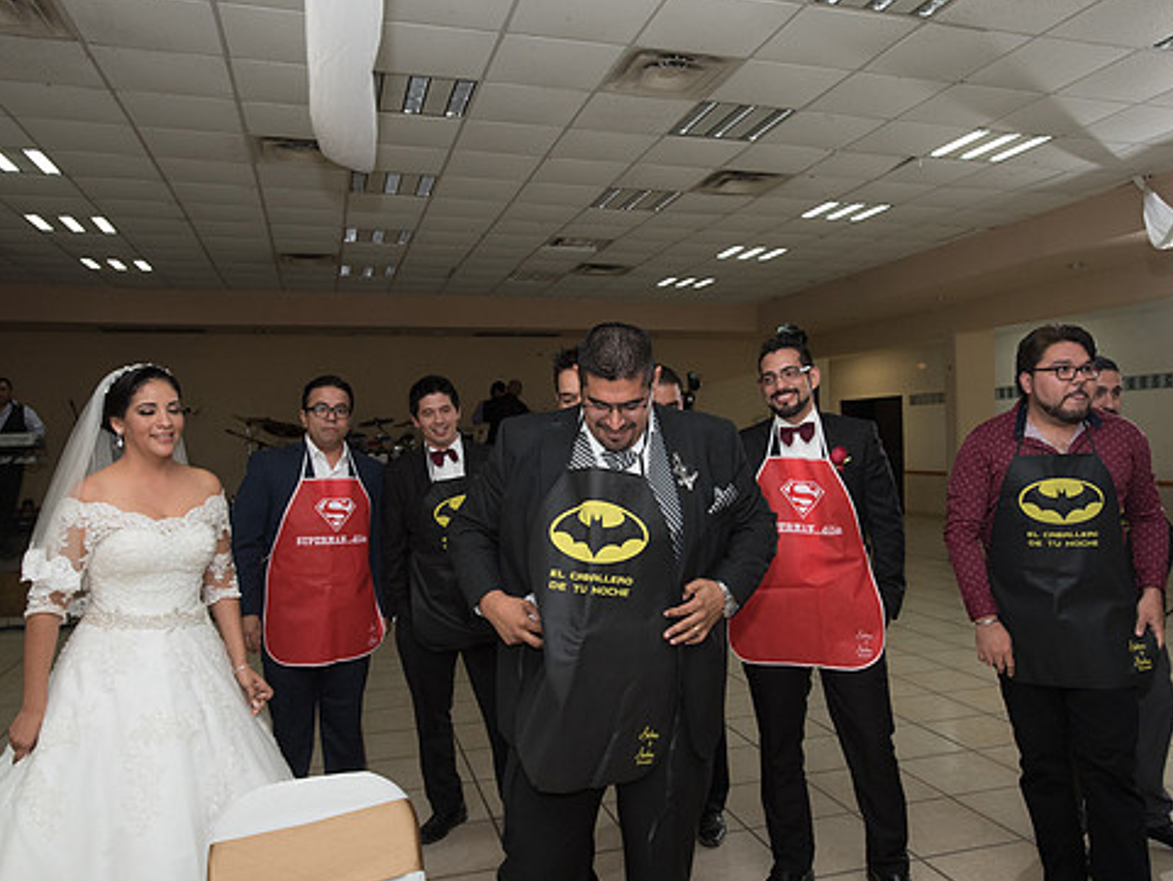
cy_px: 421
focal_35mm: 29
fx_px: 983
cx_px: 629
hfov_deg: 61.6
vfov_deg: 48.2
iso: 1600
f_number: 4.5
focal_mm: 25
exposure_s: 1/100
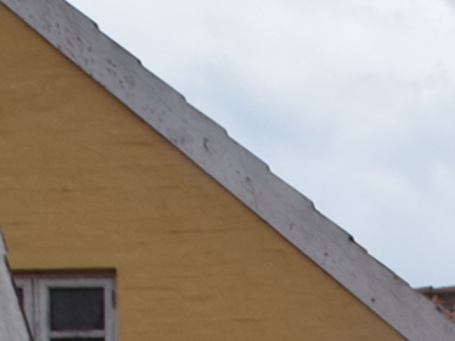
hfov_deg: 10.5
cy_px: 865
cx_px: 1125
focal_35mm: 160
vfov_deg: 8.4
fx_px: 2103
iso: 400
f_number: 7.1
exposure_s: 1/200
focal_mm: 18
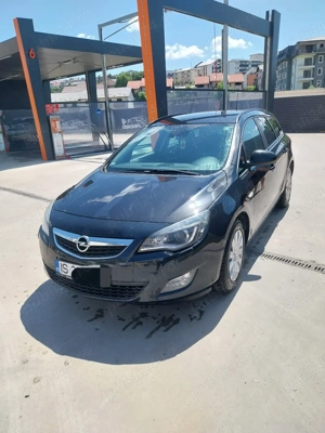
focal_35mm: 26
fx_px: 325
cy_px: 216
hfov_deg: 53.1
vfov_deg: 67.3
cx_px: 162
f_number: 1.8
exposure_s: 1/769
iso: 25
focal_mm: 4
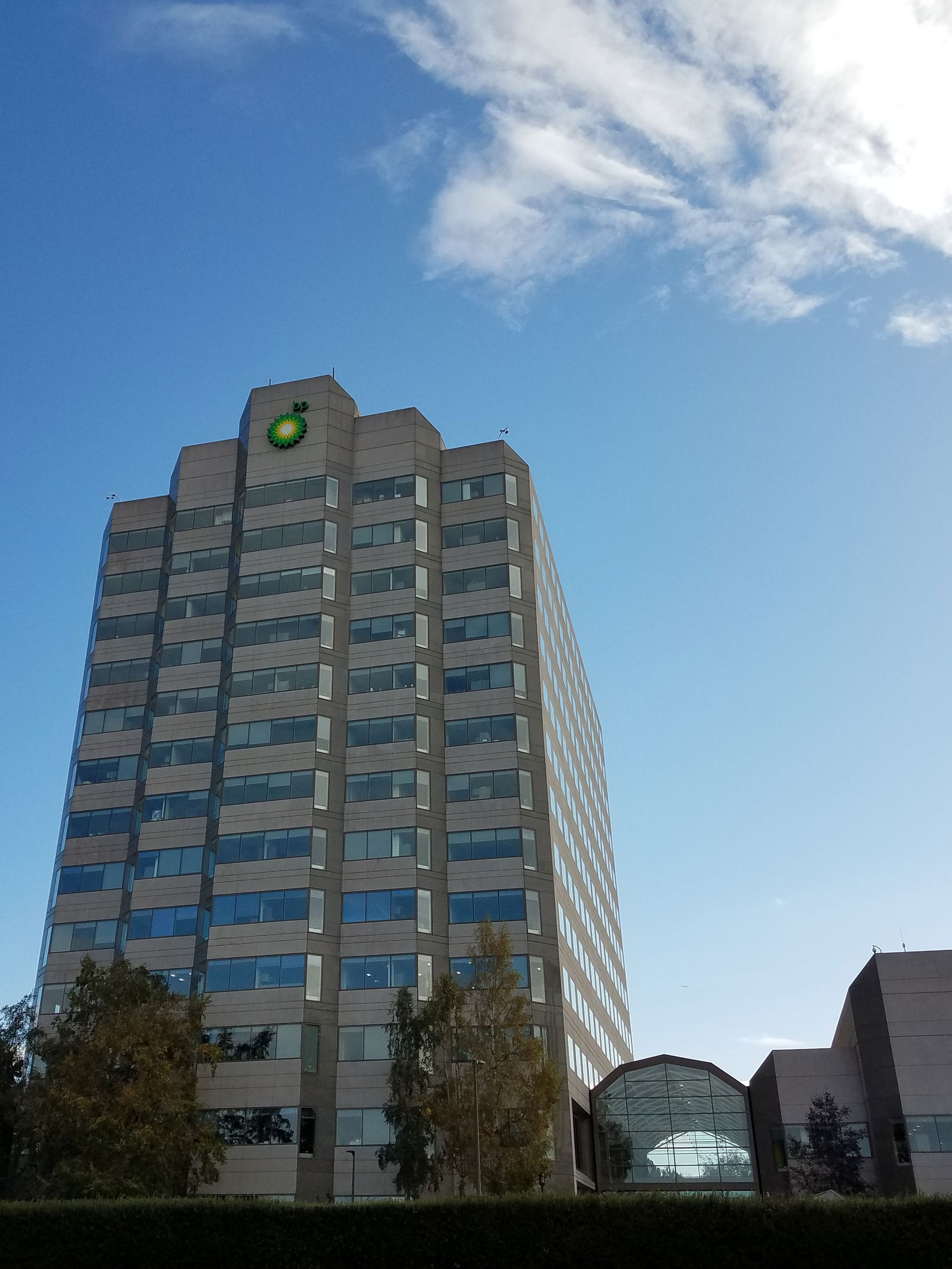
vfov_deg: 58.3
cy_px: 682
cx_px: 401
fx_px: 1137
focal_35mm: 31
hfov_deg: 45.3
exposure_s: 1/1980
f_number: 1.7
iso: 40
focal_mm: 4.2
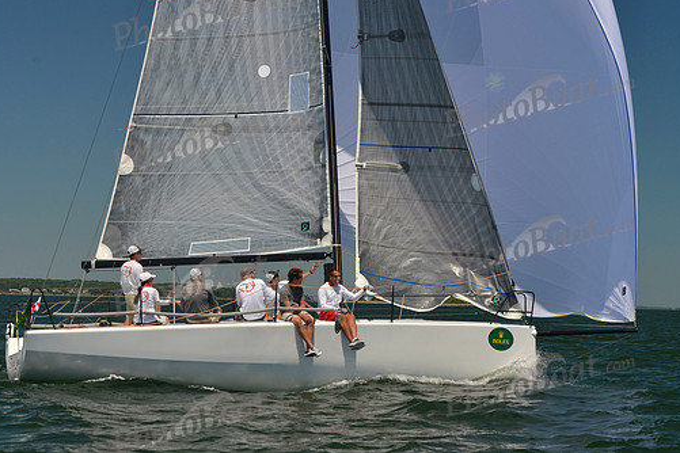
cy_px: 192
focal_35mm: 81
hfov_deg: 25.0
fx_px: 1530
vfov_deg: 16.8
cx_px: 375
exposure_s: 1/800
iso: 280
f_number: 7.1
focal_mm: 70
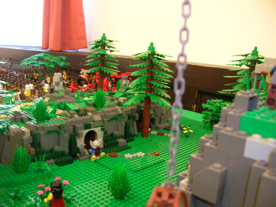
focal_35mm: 35
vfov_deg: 40.7
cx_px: 138
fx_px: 279
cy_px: 104
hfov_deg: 52.6
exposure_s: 1/5.6
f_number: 2.8
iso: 200
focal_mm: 5.8
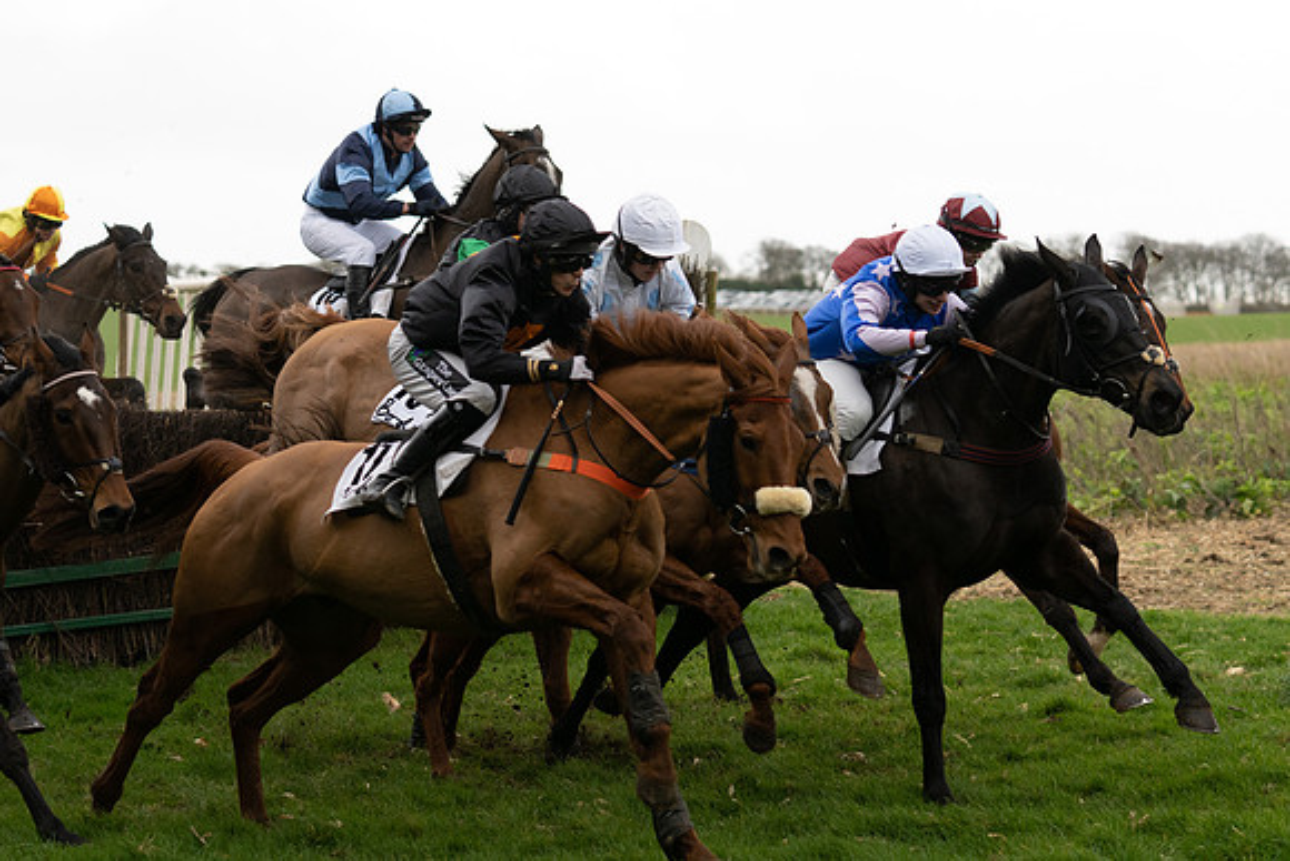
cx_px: 645
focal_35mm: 105
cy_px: 430
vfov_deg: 13.0
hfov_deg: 19.5
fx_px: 3763
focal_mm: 70
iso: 800
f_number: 2.8
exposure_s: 1/2000
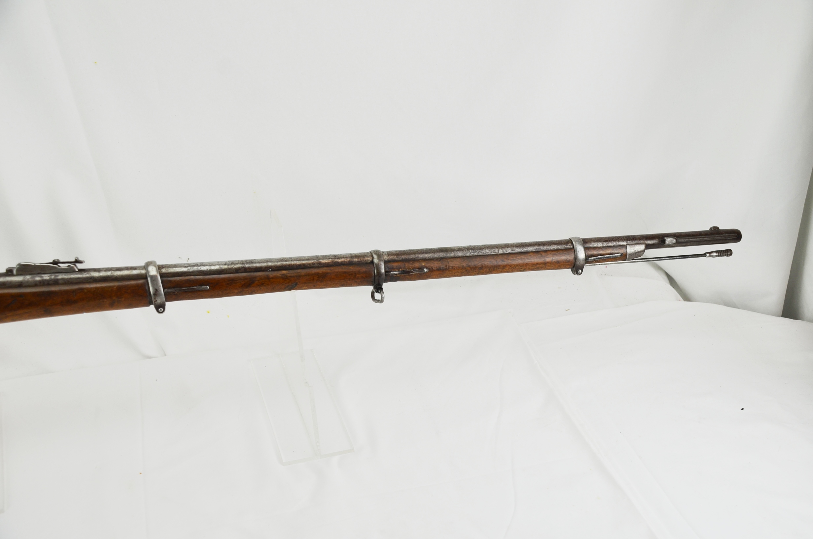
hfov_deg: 42.4
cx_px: 406
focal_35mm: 46
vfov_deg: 28.8
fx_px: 1048
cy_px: 270
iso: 220
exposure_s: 1/125
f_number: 5.6
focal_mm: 31
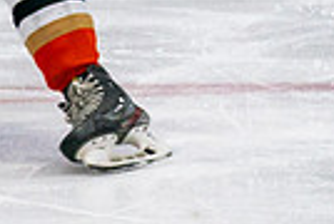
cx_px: -299
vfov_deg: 1.7
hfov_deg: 2.5
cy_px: -3
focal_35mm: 806
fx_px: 7495
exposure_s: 1/640
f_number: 2.8
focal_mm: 88
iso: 640
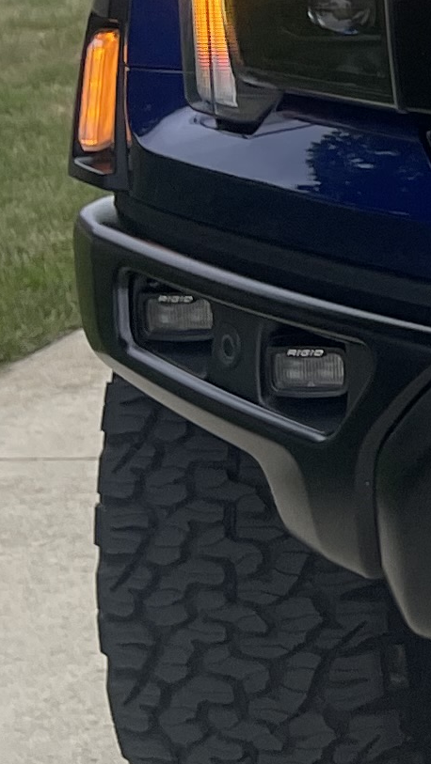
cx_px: 1473
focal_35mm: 135
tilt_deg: -8.3
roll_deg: +1.5
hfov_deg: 7.4
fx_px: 2740
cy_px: -26
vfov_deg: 15.6
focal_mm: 5.1
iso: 32
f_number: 1.6
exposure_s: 1/807
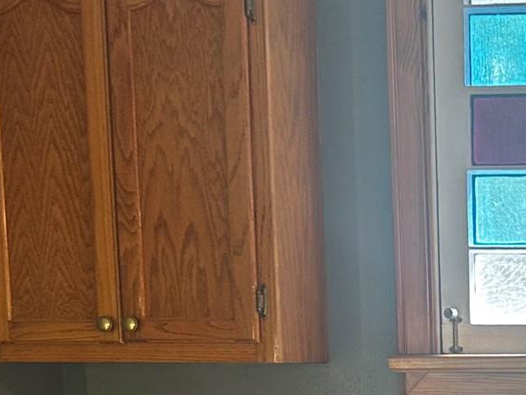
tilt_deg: -12.8
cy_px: 571
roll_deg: -0.4
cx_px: 573
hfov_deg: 21.8
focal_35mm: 85
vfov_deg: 16.1
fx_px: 1292
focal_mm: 6.86
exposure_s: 1/60
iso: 125
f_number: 1.78
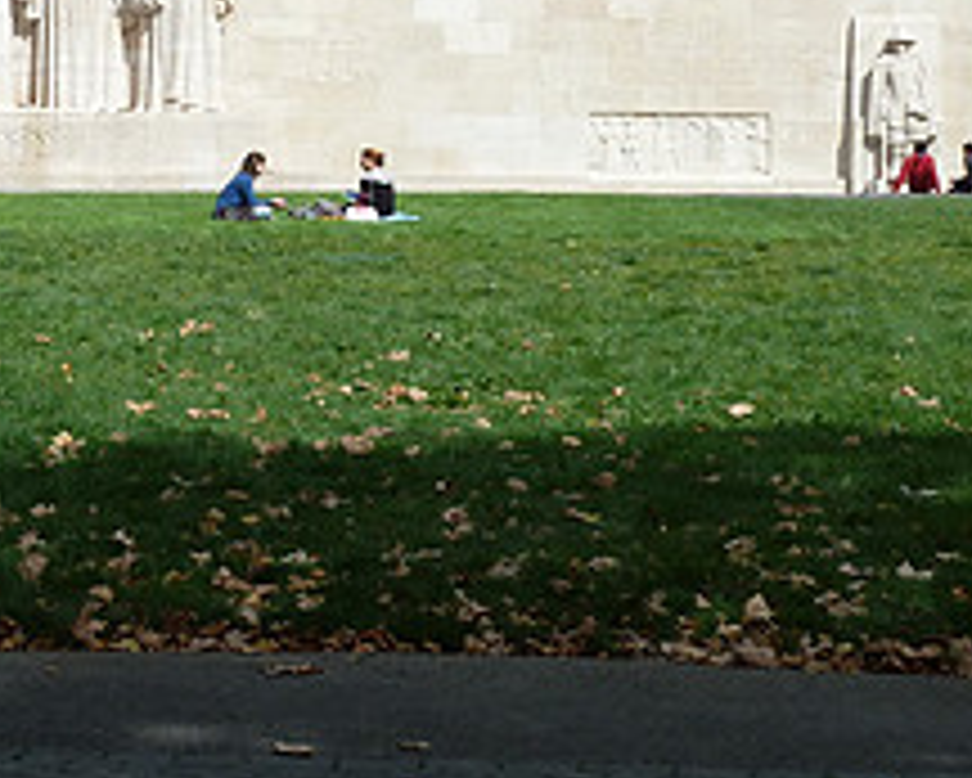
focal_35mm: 136
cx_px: 45
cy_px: 11
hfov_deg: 14.0
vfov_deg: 11.3
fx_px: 3914
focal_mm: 8.5
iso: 80
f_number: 4.5
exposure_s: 1/500
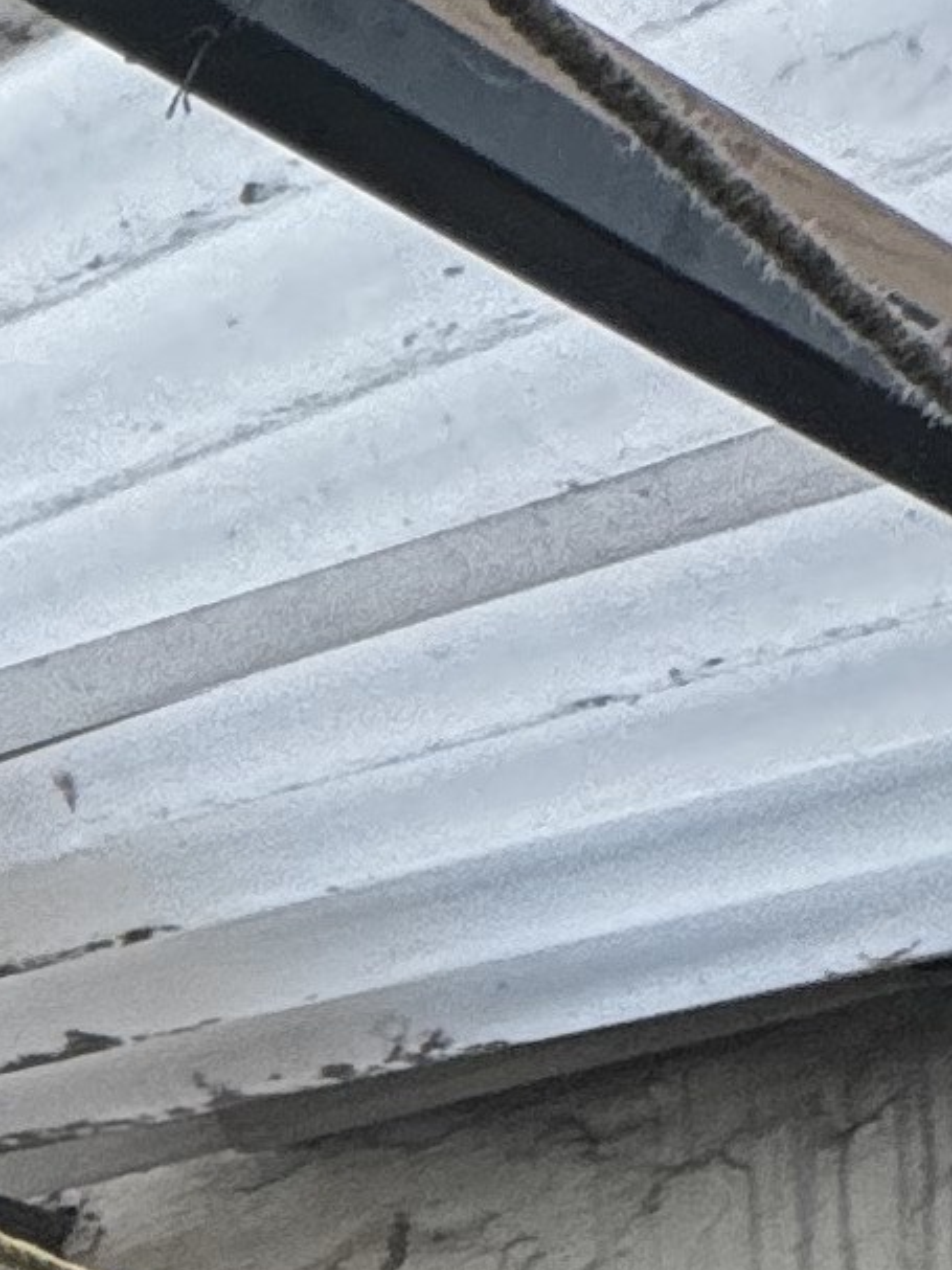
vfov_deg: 16.7
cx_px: -2042
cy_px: 2437
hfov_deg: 10.4
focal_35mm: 93
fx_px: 3411
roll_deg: -0.4
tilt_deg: +4.3
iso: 100
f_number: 2.2
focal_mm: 2.22
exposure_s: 1/99
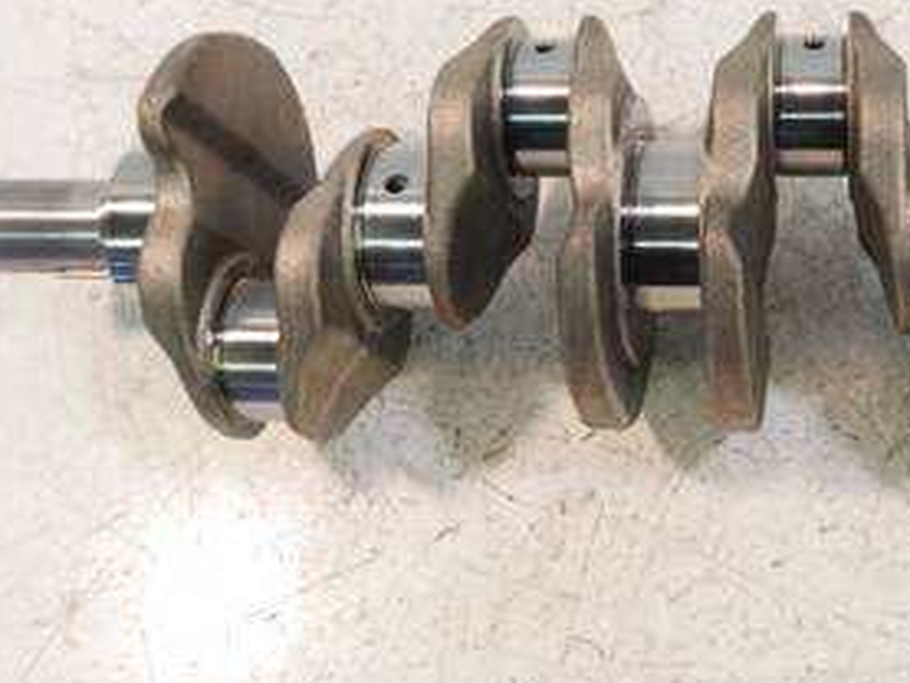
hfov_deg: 35.9
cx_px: 696
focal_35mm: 52
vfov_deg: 27.9
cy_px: 243
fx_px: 1368
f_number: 3.6
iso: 1250
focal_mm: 15
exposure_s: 1/125
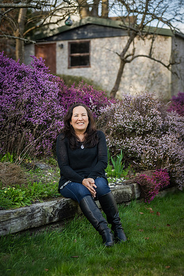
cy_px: 138
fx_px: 521
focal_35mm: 68
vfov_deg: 29.7
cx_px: 92
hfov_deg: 20.0
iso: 280
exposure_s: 1/800
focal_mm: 68
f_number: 2.5
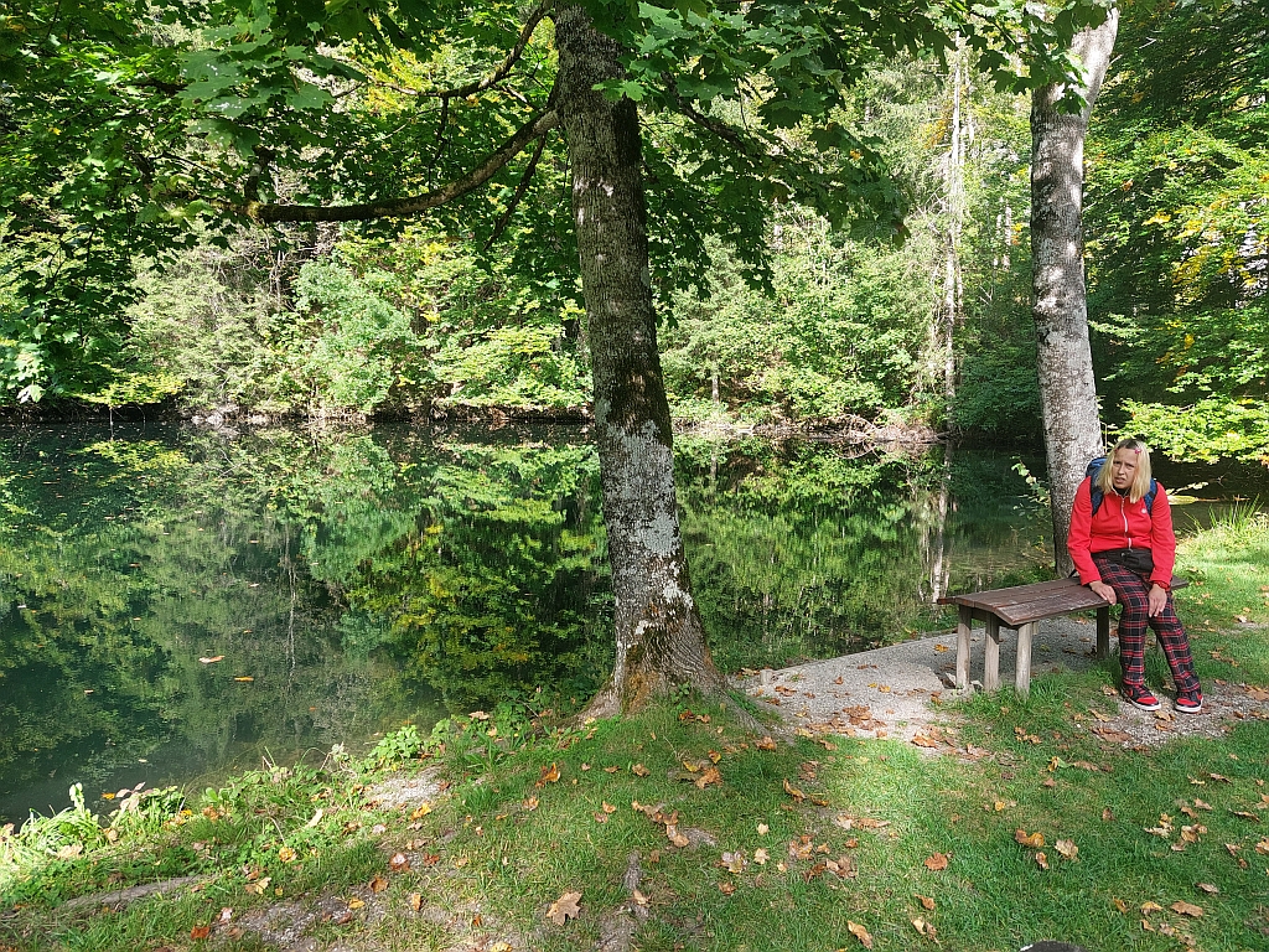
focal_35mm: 24
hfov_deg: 71.6
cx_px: 634
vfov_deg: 56.8
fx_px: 880
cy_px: 476
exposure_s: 1/143
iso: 25
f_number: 1.8
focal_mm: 5.23
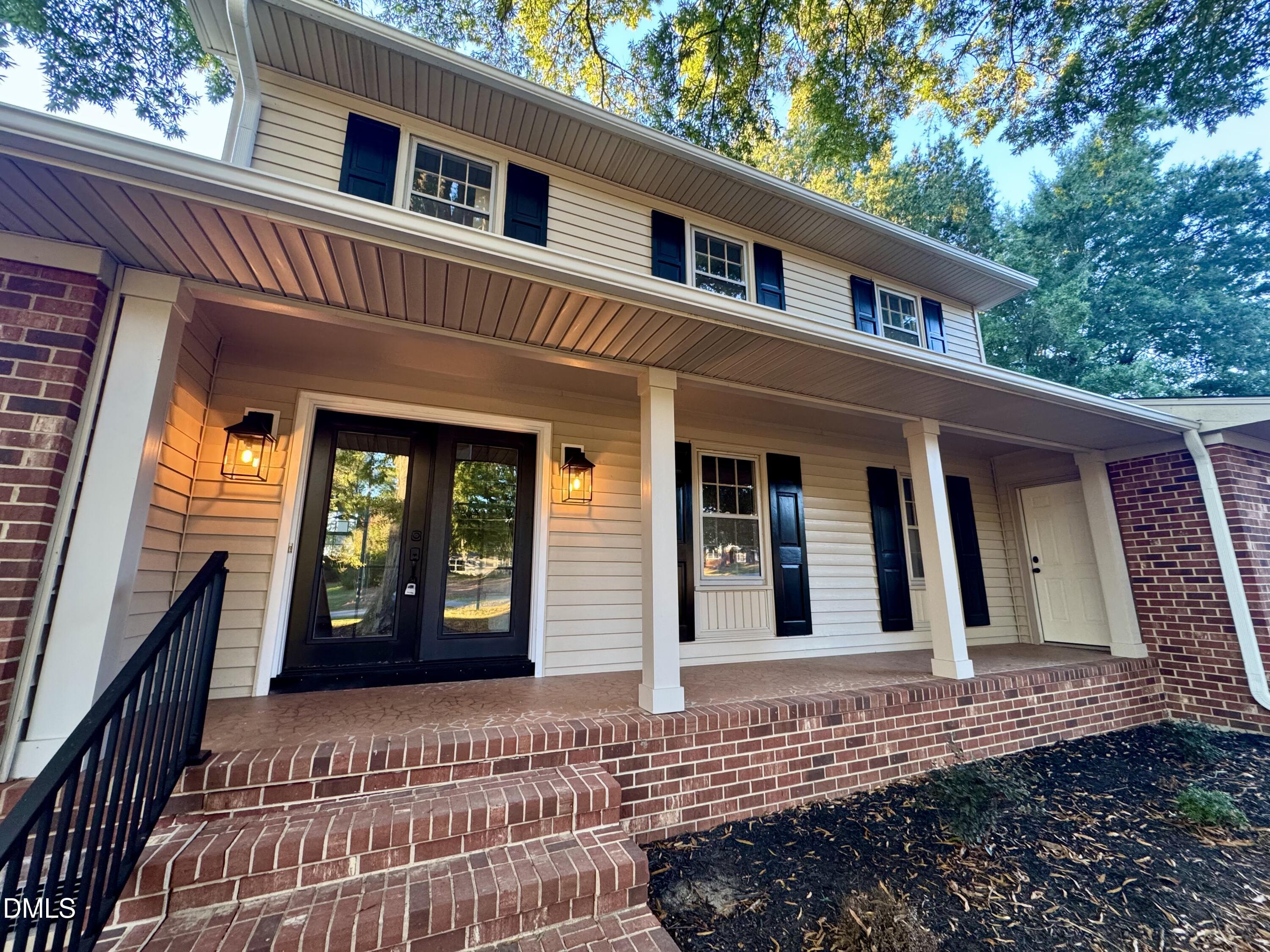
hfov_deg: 102.1
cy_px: 476
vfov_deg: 85.7
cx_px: 635
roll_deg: +0.3
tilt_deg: +11.8
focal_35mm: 14
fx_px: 514
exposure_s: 1/60
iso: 200
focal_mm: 2.22
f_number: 2.2
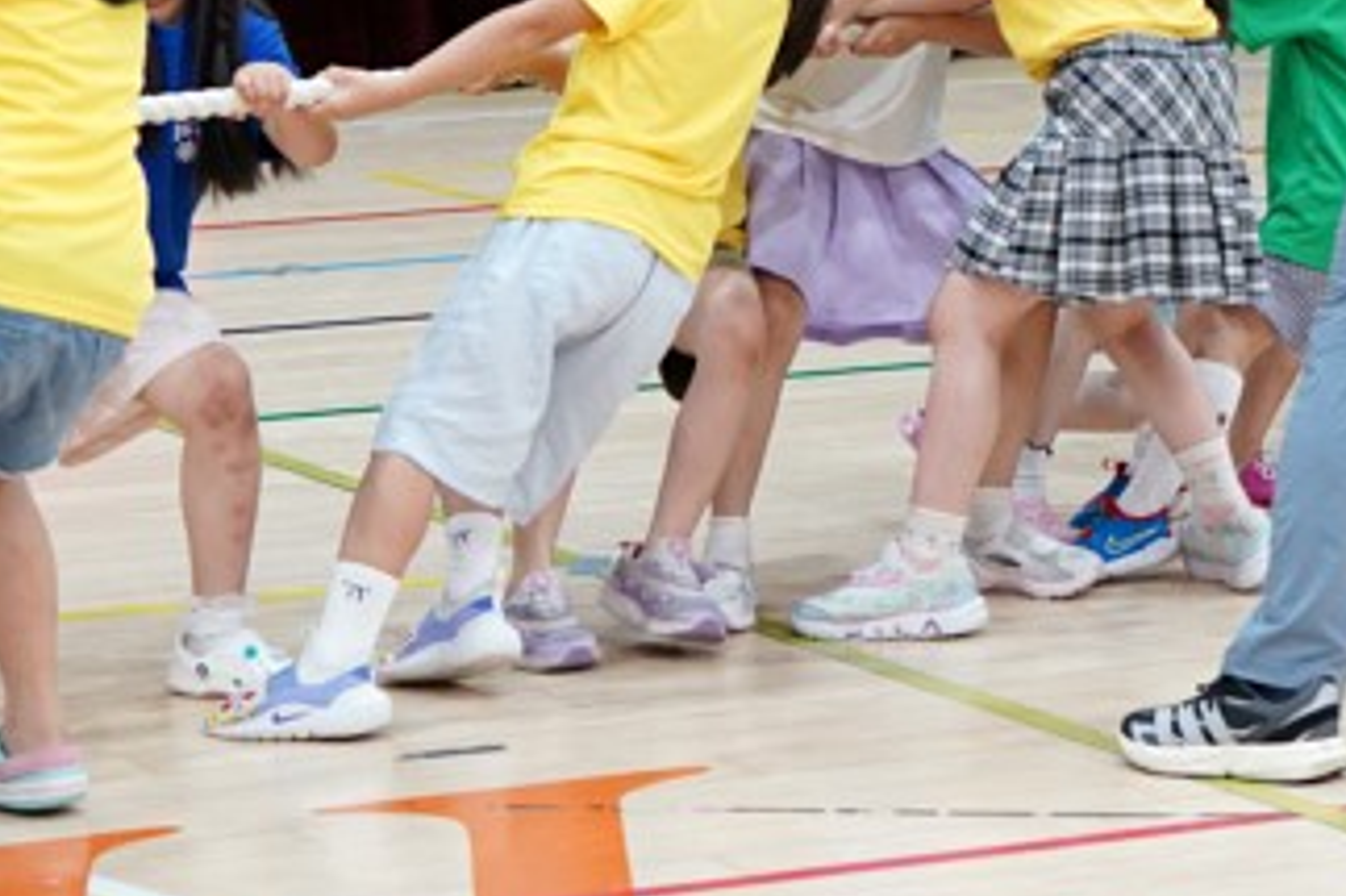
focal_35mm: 195
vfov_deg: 7.0
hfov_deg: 10.4
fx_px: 7287
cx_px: 1667
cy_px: -121
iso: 1600
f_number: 3.2
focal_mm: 70
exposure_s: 1/160
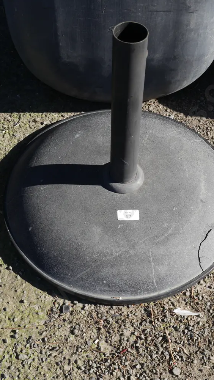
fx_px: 494
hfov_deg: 24.3
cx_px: 141
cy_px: 190
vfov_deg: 42.1
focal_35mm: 49
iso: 200
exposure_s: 1/250
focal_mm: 22
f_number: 8
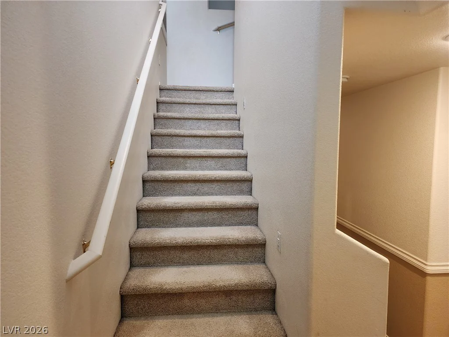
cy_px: 168
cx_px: 224
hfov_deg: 73.9
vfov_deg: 58.9
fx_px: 298
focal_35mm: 23
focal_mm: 6.4
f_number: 1.8
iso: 640
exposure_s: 1/120
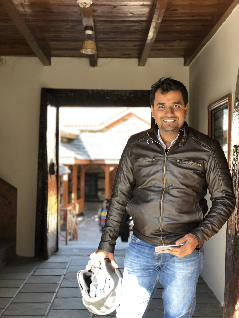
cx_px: 120
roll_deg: -0.9
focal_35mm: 57
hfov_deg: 25.7
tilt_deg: -0.4
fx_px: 525
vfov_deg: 33.8
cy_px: 159
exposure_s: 1/100
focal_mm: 6.6
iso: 64
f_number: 2.8
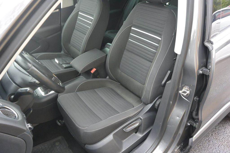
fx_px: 173
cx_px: 115
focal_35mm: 27
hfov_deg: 67.4
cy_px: 76
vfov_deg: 47.9
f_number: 3.5
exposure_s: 1/125
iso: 400
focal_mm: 10
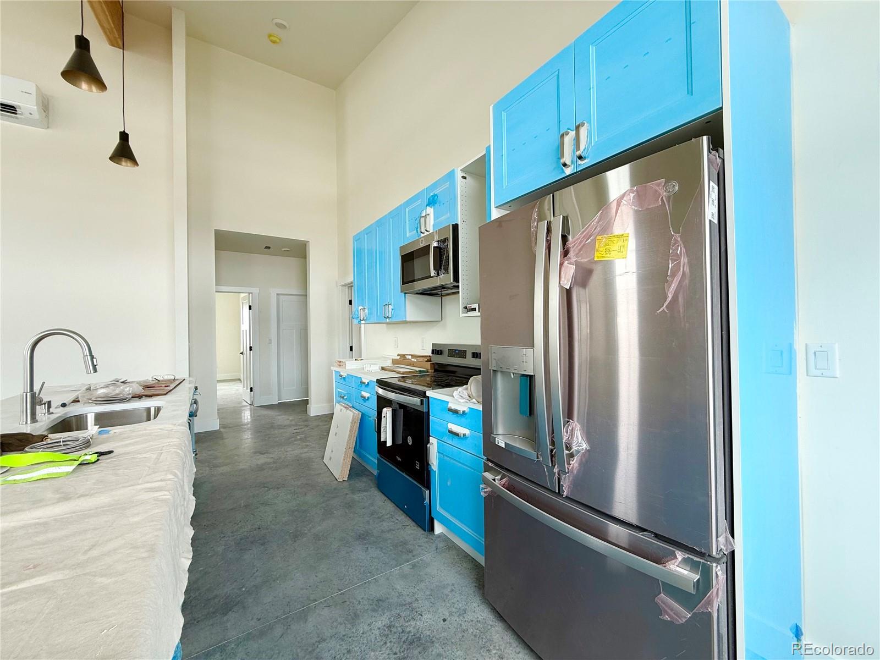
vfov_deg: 85.7
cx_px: 440
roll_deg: +1.1
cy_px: 330
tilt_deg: +0.9
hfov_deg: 102.1
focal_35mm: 14
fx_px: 356
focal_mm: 2.22
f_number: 2.2
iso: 50
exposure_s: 1/99
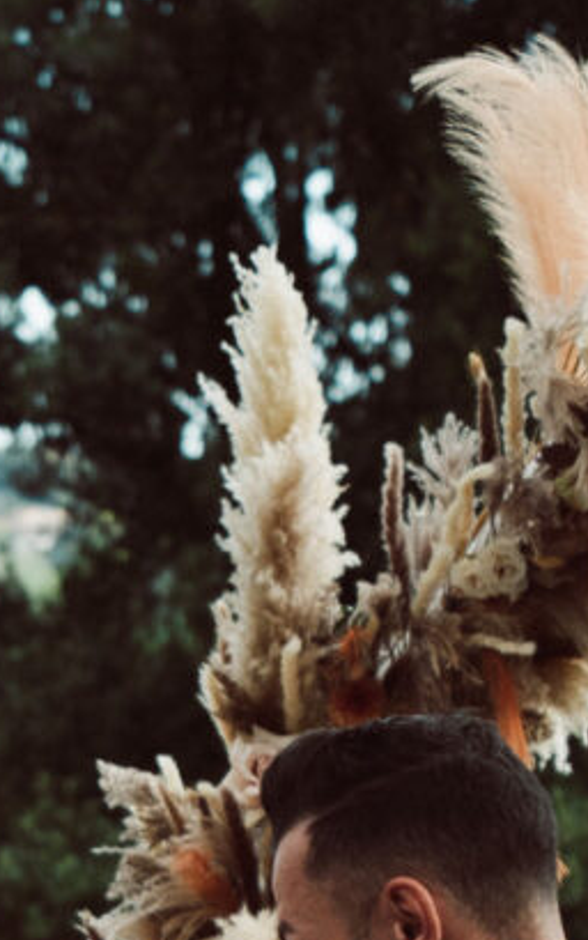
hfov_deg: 7.4
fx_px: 4482
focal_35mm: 175
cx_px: -106
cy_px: 1269
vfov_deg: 11.6
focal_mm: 61
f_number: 4
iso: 640
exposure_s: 1/1000
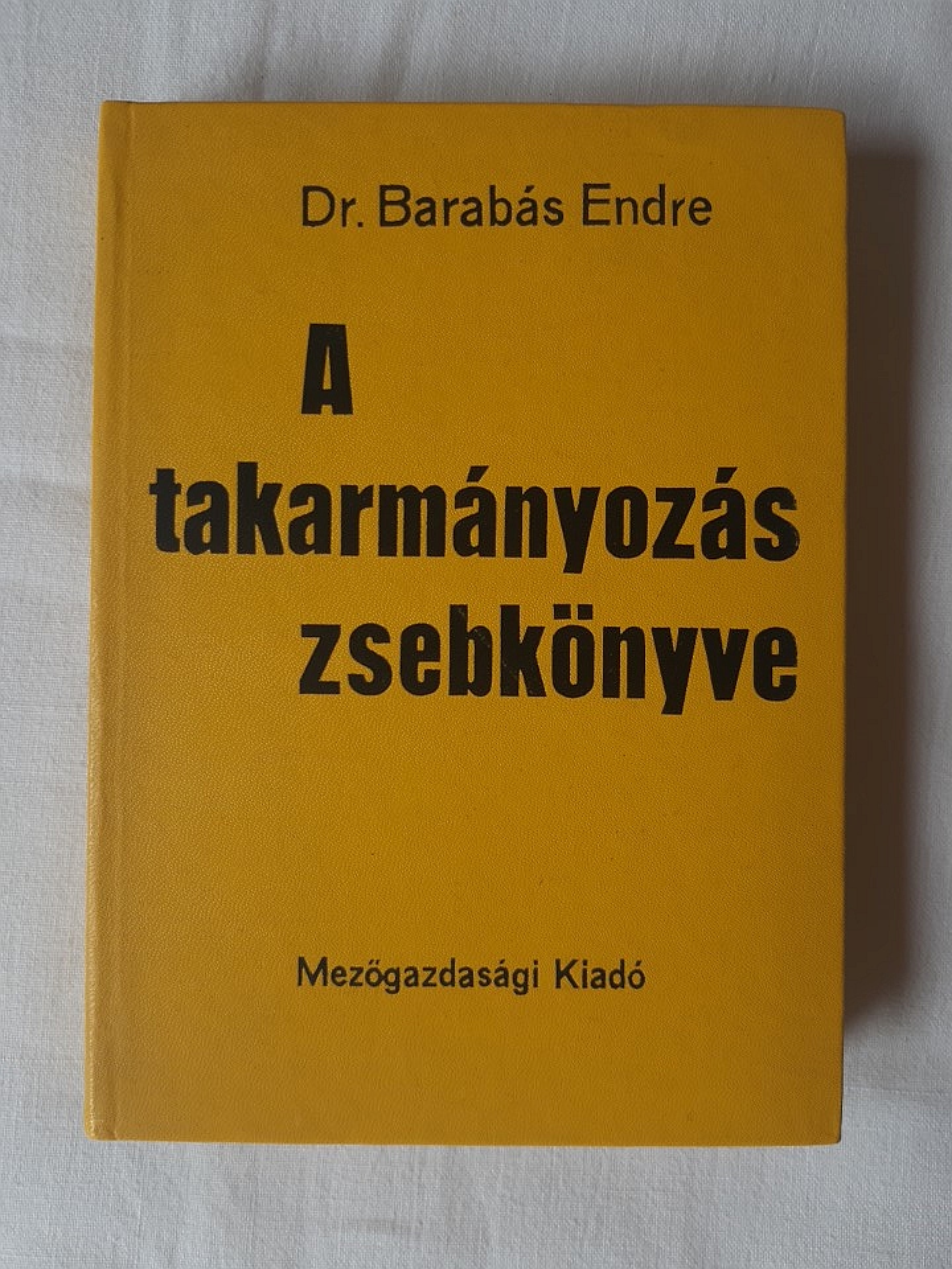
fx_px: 990
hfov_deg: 51.4
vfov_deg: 65.3
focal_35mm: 27
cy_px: 634
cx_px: 476
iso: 64
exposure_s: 1/50
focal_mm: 3.93
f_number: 1.7
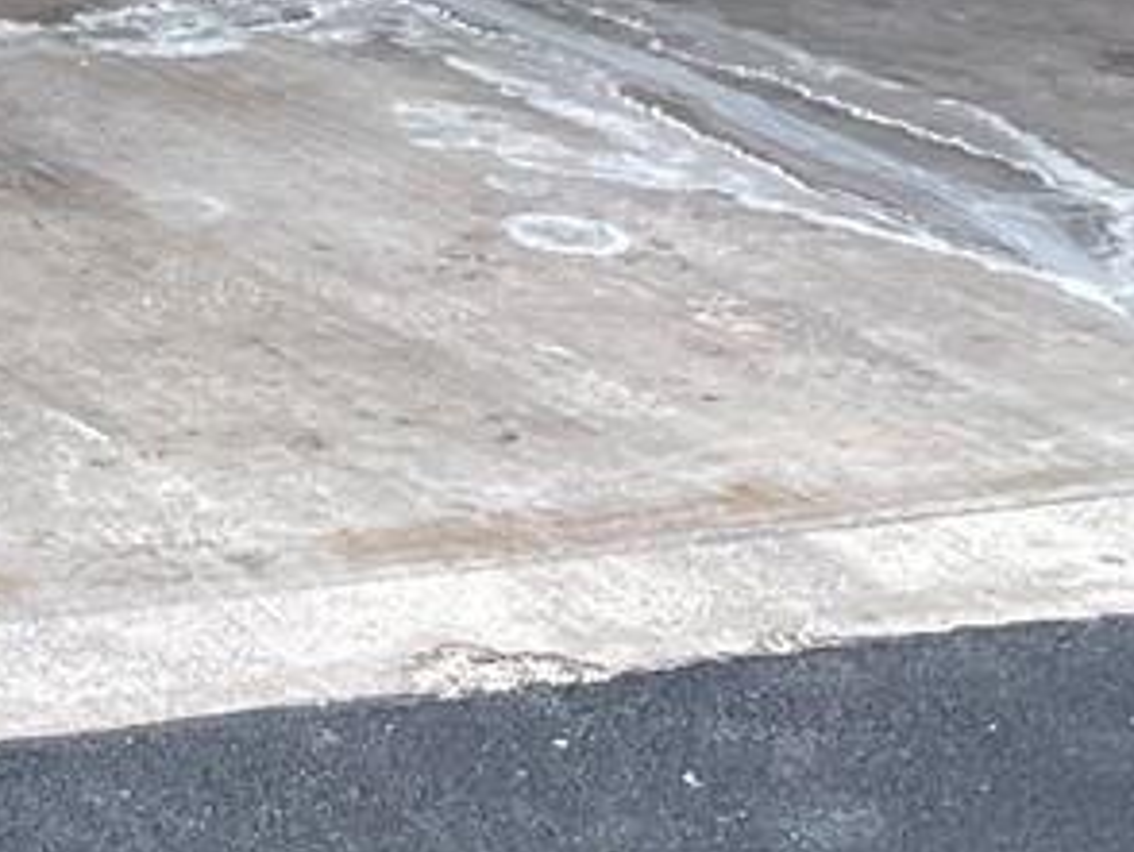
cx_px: -825
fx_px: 4459
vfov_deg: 9.4
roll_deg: -1.0
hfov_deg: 13.2
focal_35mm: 136
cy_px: -1353
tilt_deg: +3.4
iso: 32
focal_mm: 5.1
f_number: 1.6
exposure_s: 1/171
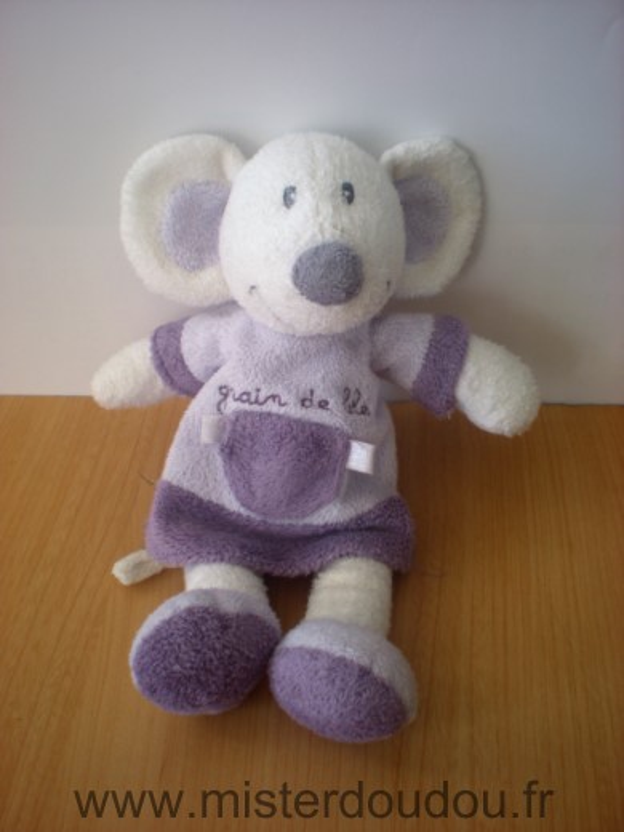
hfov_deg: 37.7
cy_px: 416
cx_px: 312
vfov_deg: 49.0
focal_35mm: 38
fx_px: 913
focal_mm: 6.3
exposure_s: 1/47.3
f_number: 3.1
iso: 64
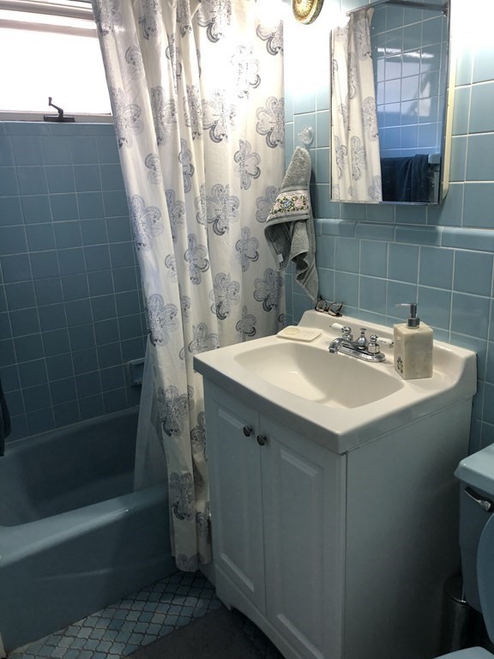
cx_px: 247
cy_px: 330
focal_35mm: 28
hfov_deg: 49.7
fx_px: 533
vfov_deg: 63.4
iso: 32
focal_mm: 3.99
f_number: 1.8
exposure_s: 1/30
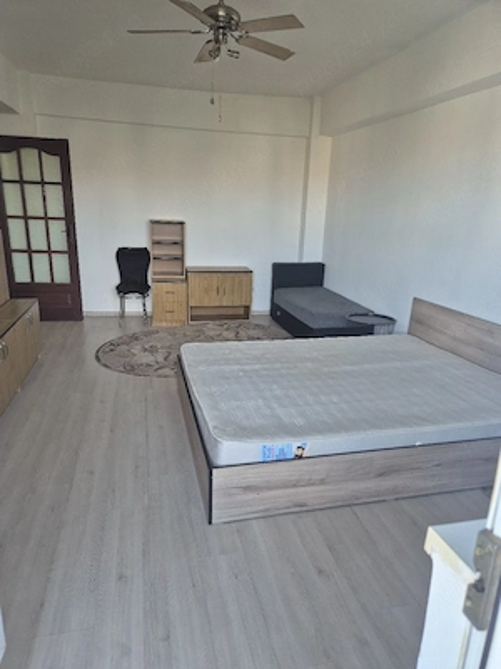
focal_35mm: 23
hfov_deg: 58.9
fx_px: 444
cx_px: 250
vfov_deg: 73.9
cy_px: 334
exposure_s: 1/100
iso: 125
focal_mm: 5.4
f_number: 1.8
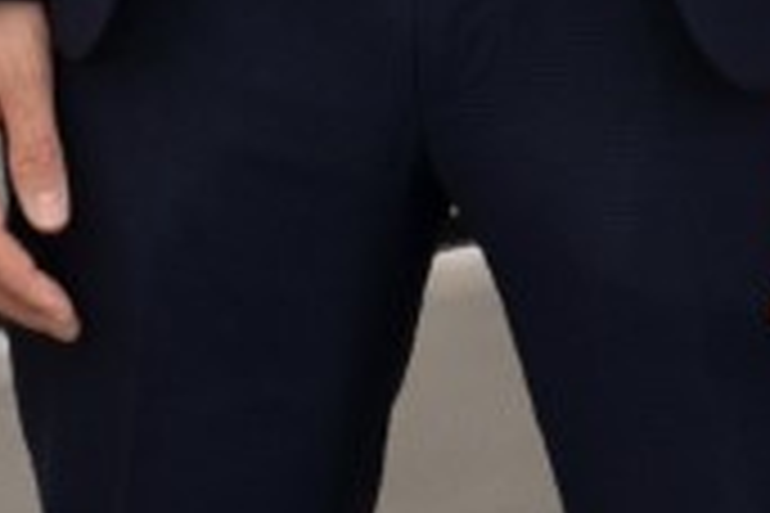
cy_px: -1062
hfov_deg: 7.3
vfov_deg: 4.7
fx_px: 6010
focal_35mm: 281
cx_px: -153
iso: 100
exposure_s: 1/320
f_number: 4
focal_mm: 40
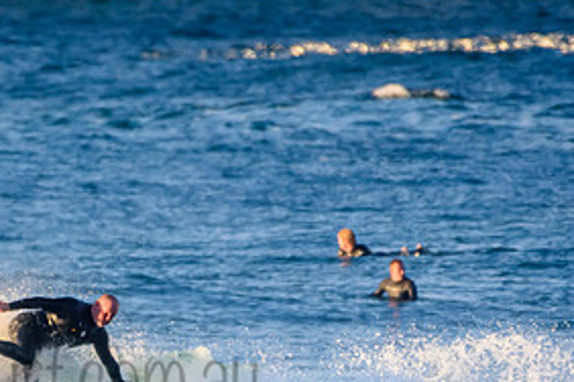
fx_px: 24600
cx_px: 43
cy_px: 353
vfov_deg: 0.9
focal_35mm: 1543
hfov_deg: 1.3
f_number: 5.6
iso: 900
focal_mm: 500
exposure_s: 1/1600
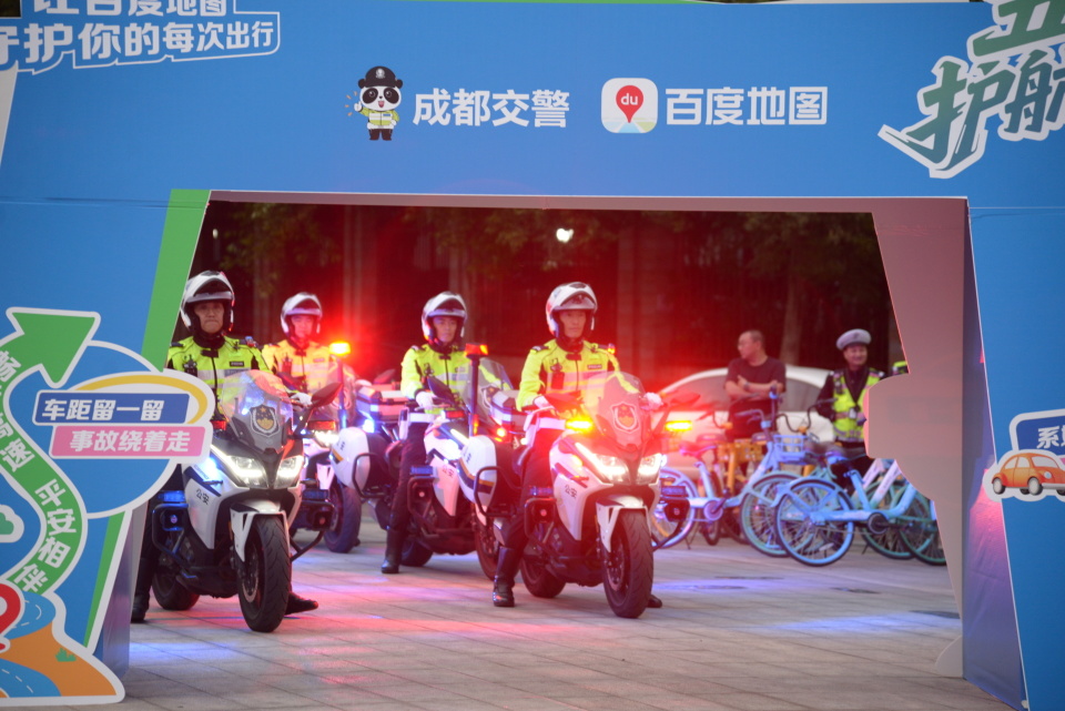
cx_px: 532
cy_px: 356
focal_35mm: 120
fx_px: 3551
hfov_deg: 17.1
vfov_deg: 11.4
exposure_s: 1/45
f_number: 4
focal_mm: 120
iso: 1000
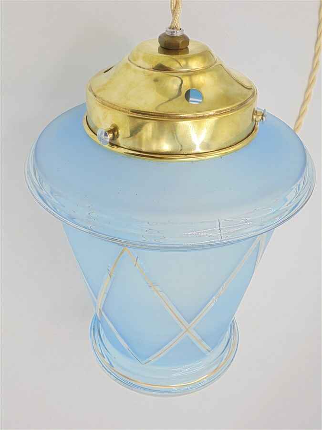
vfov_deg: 49.0
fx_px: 471
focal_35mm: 38
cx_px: 161
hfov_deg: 37.7
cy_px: 215
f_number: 4.2
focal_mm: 6.9
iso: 100
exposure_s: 1/200
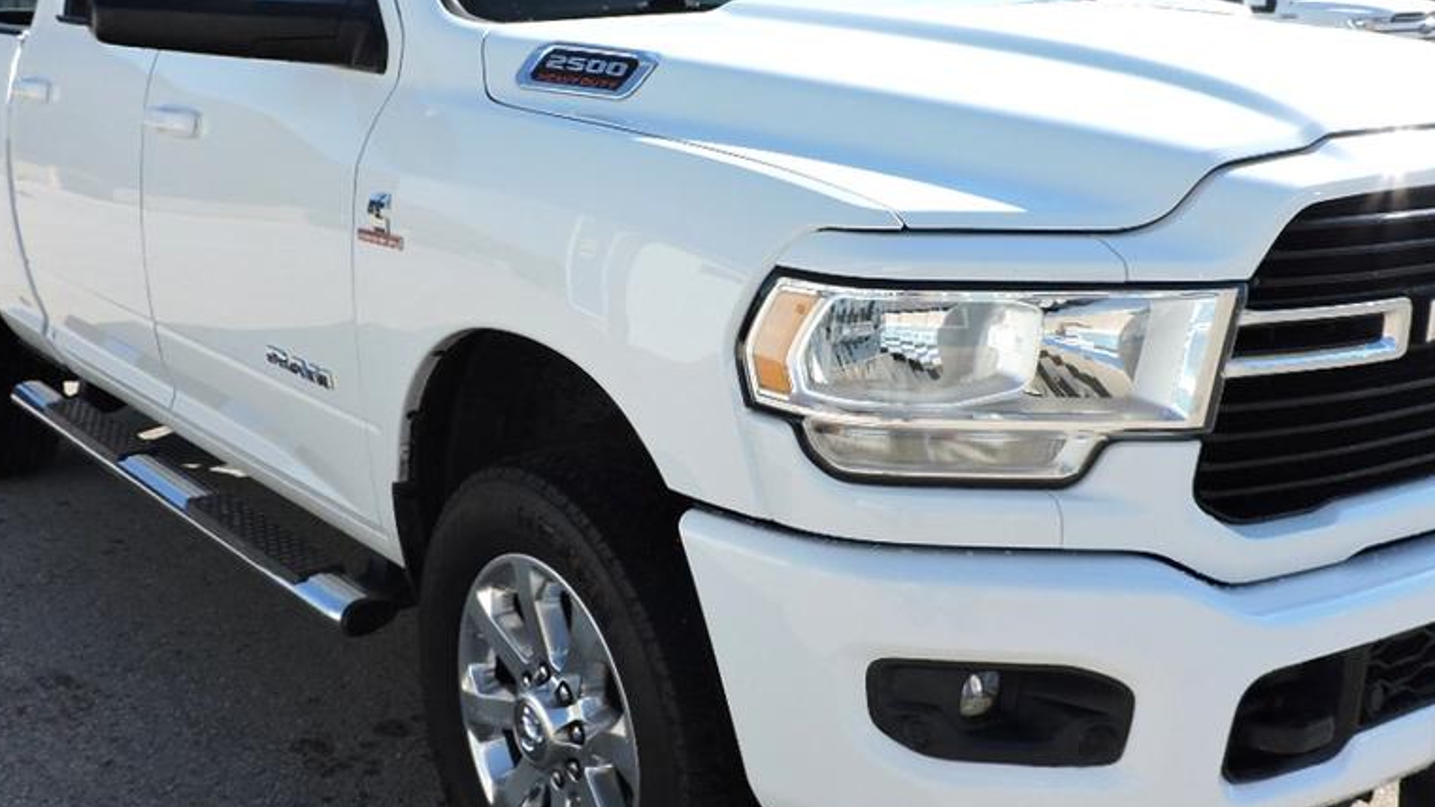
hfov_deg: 46.4
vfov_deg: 27.1
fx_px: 1674
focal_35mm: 44
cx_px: 732
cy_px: 375
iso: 100
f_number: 3
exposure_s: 1/1000
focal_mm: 4.3
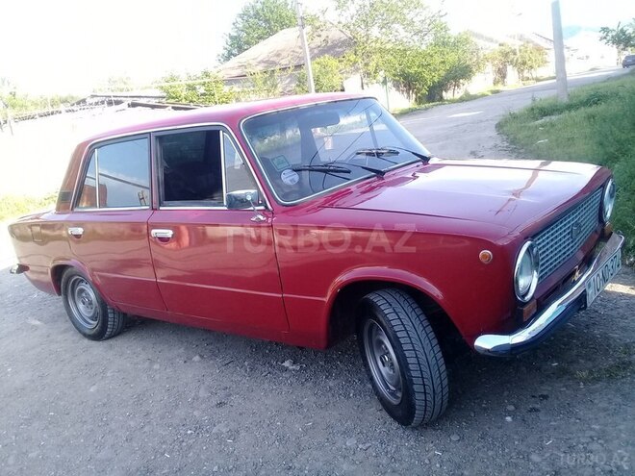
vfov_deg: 45.4
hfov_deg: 58.4
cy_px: 238
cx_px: 318
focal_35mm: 31
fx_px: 569
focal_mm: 3.3
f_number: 2.2
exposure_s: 1/164
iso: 64
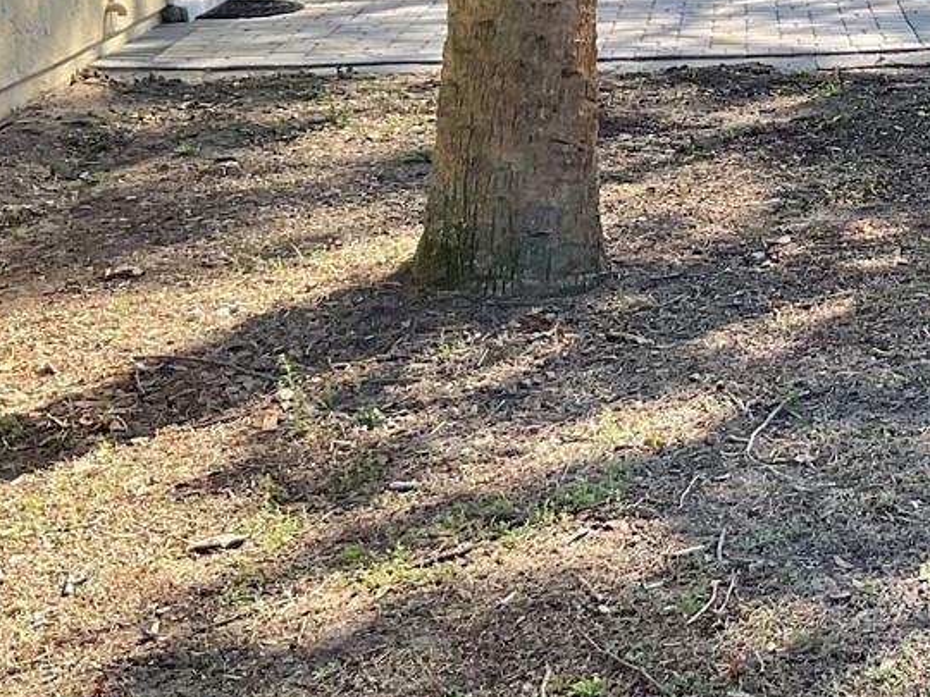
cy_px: 76
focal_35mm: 86
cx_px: 1140
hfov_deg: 21.1
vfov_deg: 16.9
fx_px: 2310
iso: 16
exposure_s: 1/534
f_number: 1.8
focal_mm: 3
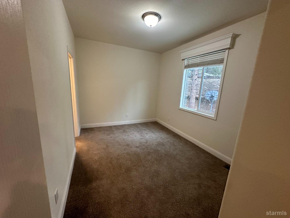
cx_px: 145
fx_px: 117
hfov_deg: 102.1
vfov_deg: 85.7
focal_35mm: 14
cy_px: 109
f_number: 2.2
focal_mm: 2.22
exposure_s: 1/120
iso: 320
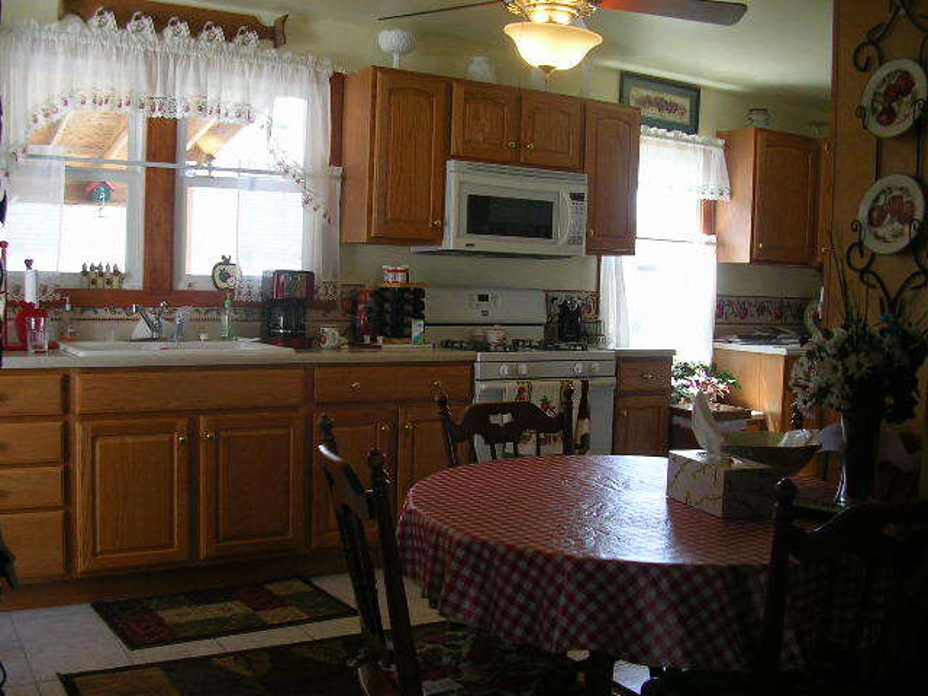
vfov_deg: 37.7
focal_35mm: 38
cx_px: 464
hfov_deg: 49.0
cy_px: 348
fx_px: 1019
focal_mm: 5.8
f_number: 2.8
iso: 50
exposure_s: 1/36.3
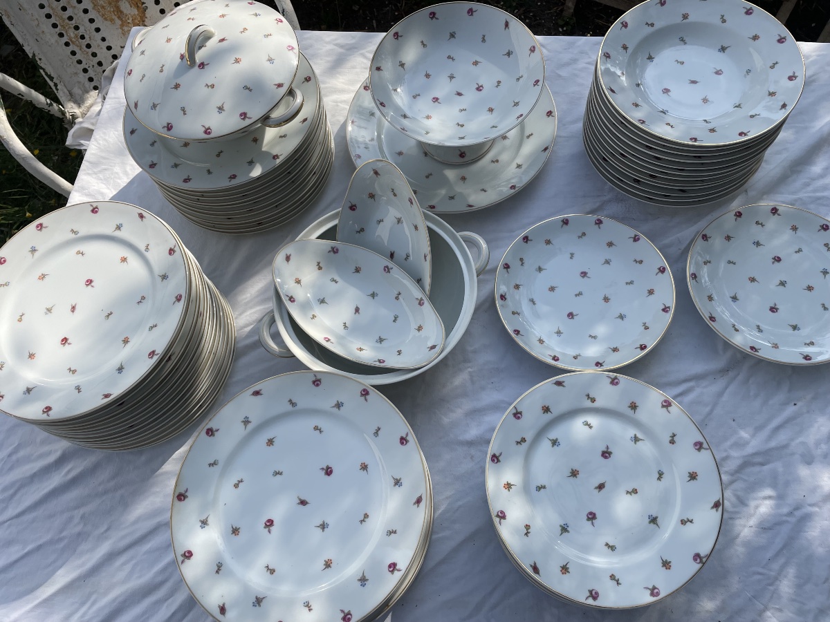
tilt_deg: -67.0
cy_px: 311
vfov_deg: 53.1
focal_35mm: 26
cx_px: 415
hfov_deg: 67.3
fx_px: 623
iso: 32
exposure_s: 1/3125
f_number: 1.6
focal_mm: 4.2
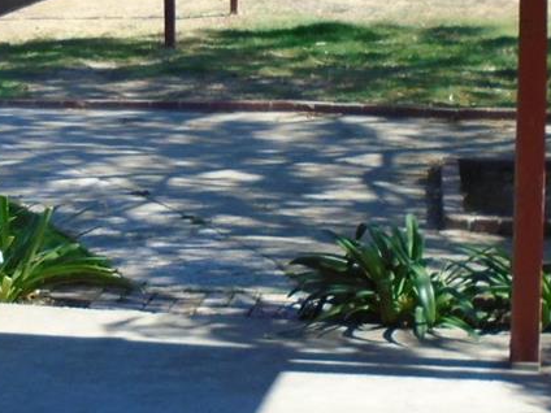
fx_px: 1464
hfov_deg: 21.2
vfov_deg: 15.9
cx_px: 187
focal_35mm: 92
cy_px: 73
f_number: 3.2
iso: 100
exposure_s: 1/500
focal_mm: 4.6
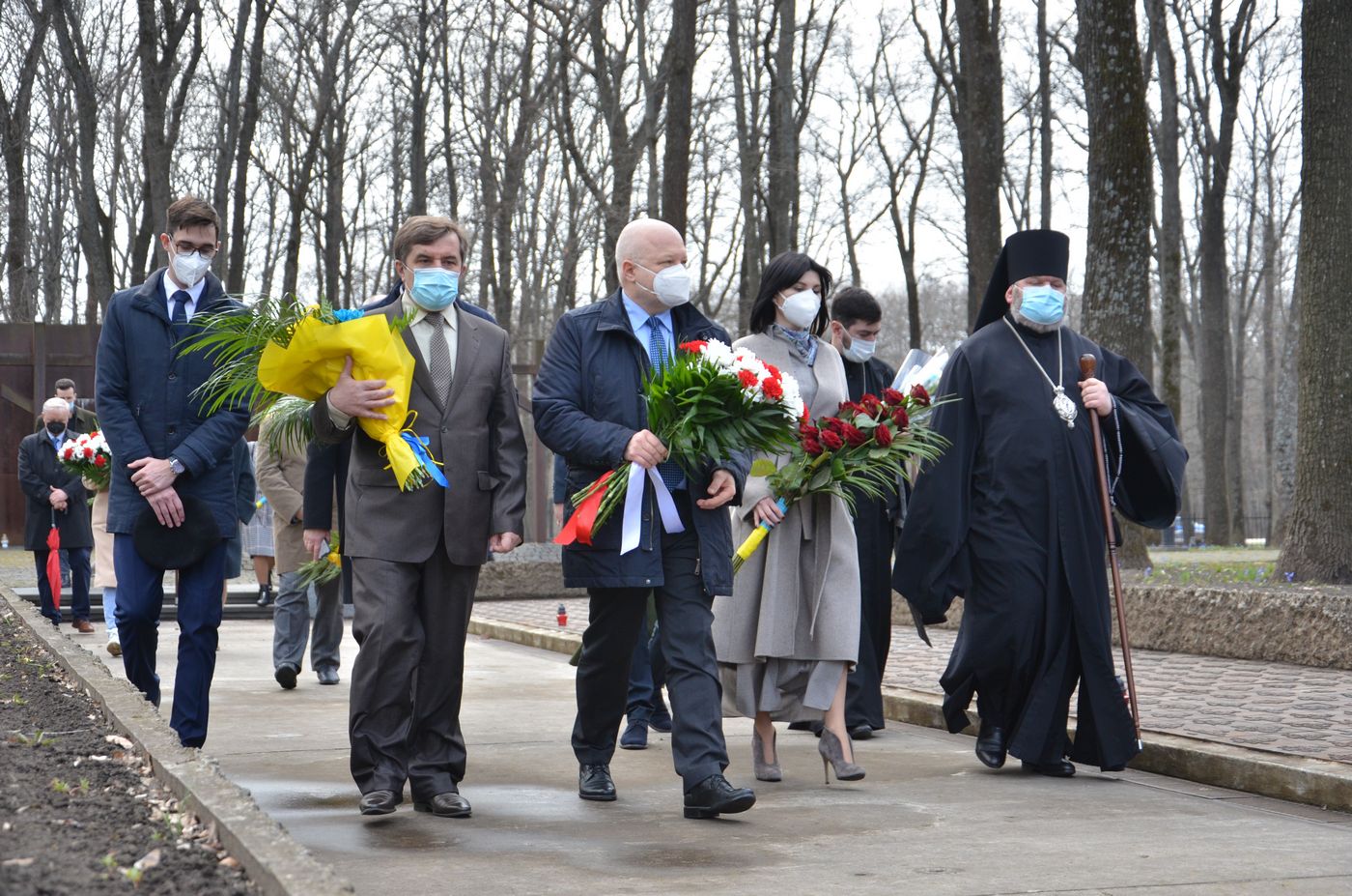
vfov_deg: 21.5
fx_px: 2361
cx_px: 676
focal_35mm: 63
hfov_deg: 32.0
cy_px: 448
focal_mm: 42
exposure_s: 1/400
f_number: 5
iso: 400
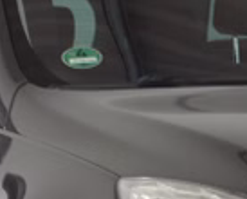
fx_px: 4802
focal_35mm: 656
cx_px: 272
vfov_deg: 2.4
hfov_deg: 2.9
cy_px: 275
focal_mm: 80
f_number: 5.3
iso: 400
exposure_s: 1/80
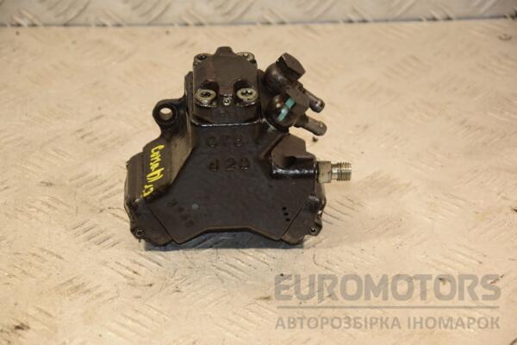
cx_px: 258
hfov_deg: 15.2
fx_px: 1939
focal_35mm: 135
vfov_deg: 10.2
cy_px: 172
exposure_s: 1/200
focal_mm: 90
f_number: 5.6
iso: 800
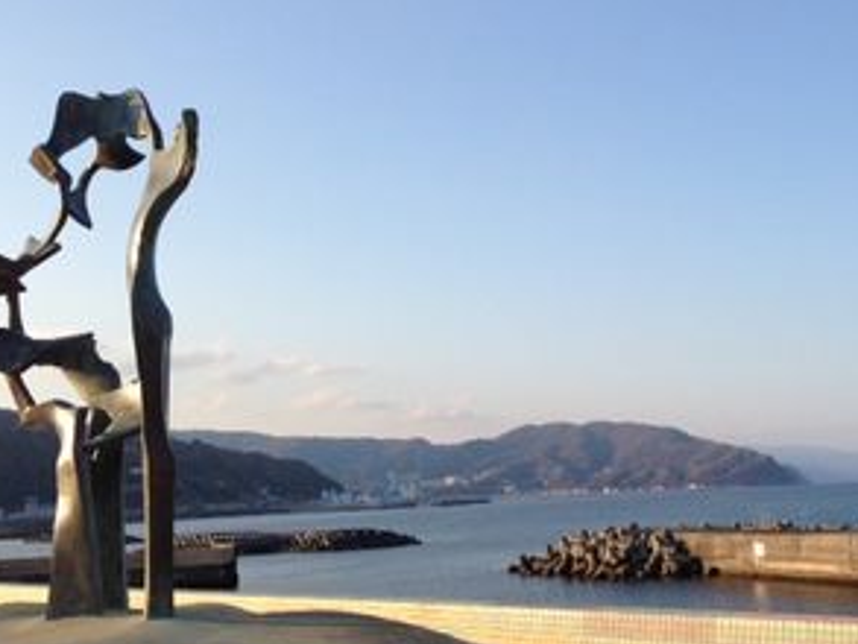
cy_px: 410
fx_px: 1190
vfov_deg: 30.1
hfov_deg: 39.2
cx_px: 564
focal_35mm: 48
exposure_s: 1/834
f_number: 2.4
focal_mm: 4.13
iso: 50
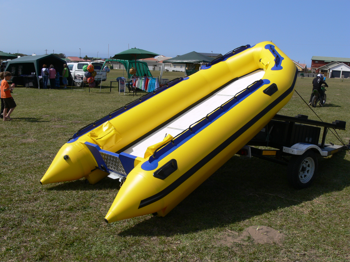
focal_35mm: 35
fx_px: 354
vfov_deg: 40.7
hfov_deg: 52.6
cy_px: 131
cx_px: 175
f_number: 5.6
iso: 80
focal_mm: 7.4
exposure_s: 1/400
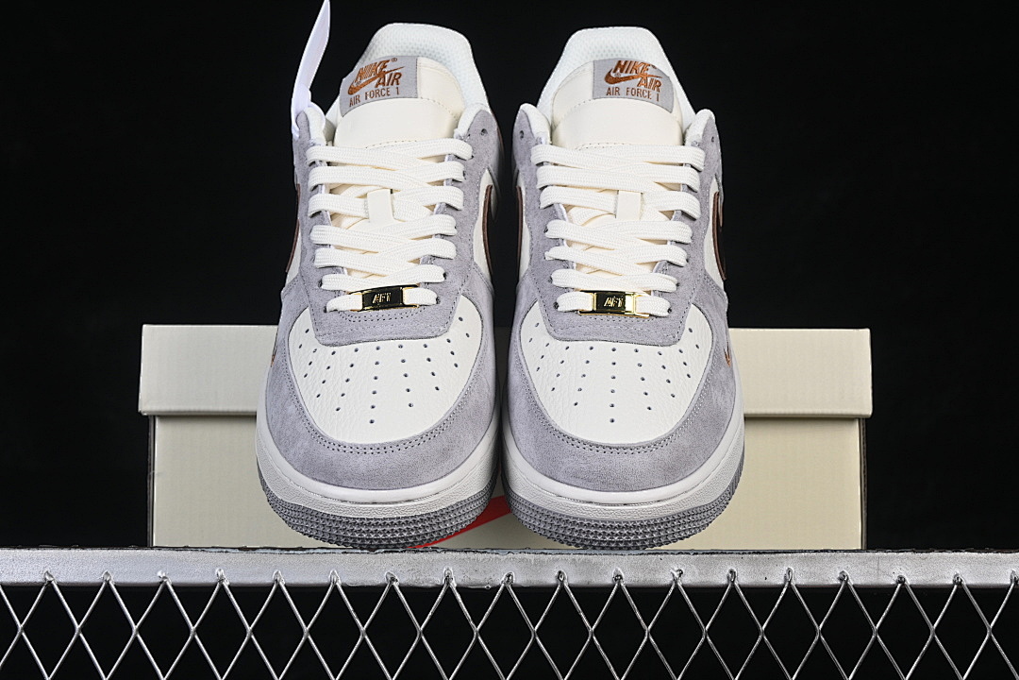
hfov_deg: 27.0
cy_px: 340
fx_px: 2123
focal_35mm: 75
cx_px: 510
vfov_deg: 18.2
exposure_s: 1/80
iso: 160
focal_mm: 50
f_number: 8
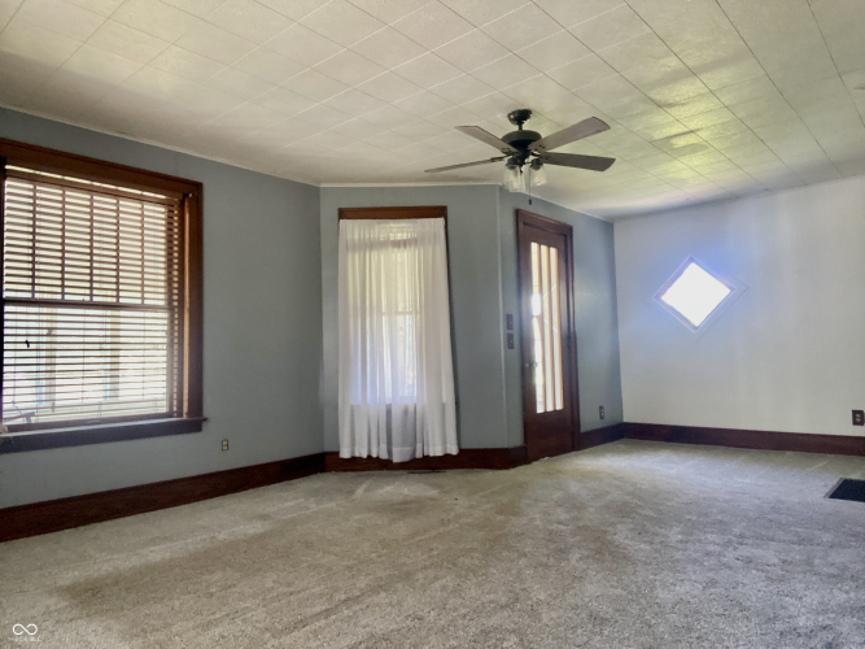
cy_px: 324
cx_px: 432
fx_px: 575
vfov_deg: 58.9
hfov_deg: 73.9
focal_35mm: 23
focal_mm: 2.71
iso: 400
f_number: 2.2
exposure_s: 1/39
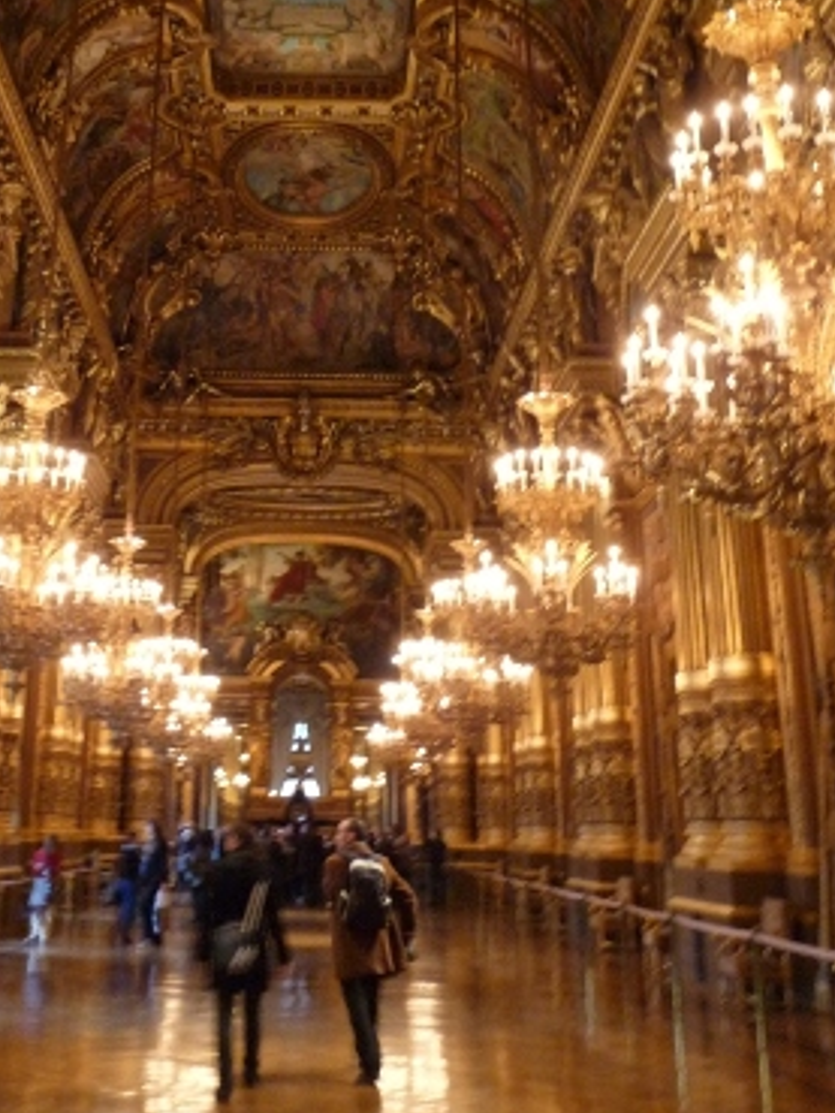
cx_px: 297
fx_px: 1350
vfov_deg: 43.6
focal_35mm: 42
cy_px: 303
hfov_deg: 34.1
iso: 400
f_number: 3.3
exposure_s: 1/4
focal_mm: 4.7
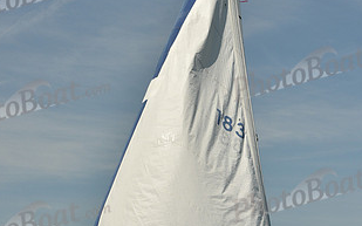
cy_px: 149
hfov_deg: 15.6
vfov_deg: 9.8
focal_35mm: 134
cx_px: 172
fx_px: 1322
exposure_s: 1/1600
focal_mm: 70
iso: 320
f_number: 10
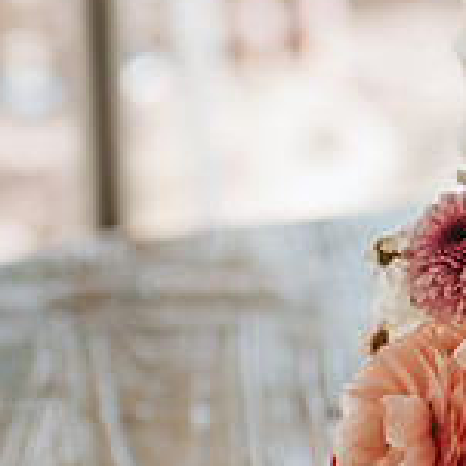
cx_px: 857
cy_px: 230
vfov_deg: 13.3
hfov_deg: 12.2
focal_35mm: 131
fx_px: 1995
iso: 140
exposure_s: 1/125
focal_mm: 35
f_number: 2.8
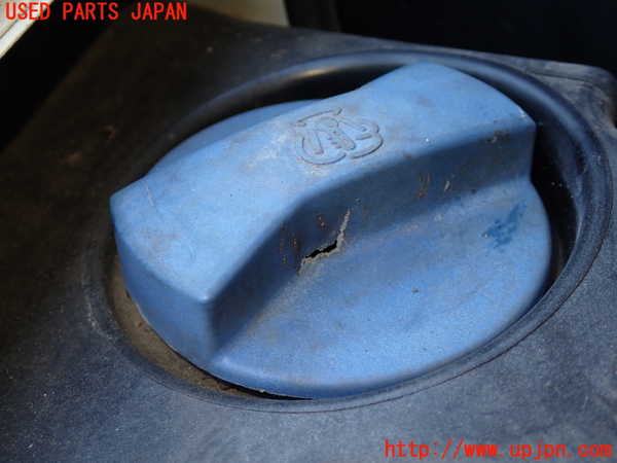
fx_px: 784
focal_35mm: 44
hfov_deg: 42.9
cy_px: 232
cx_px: 308
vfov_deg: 32.9
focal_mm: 7.84
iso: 200
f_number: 2.9
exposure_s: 1/60
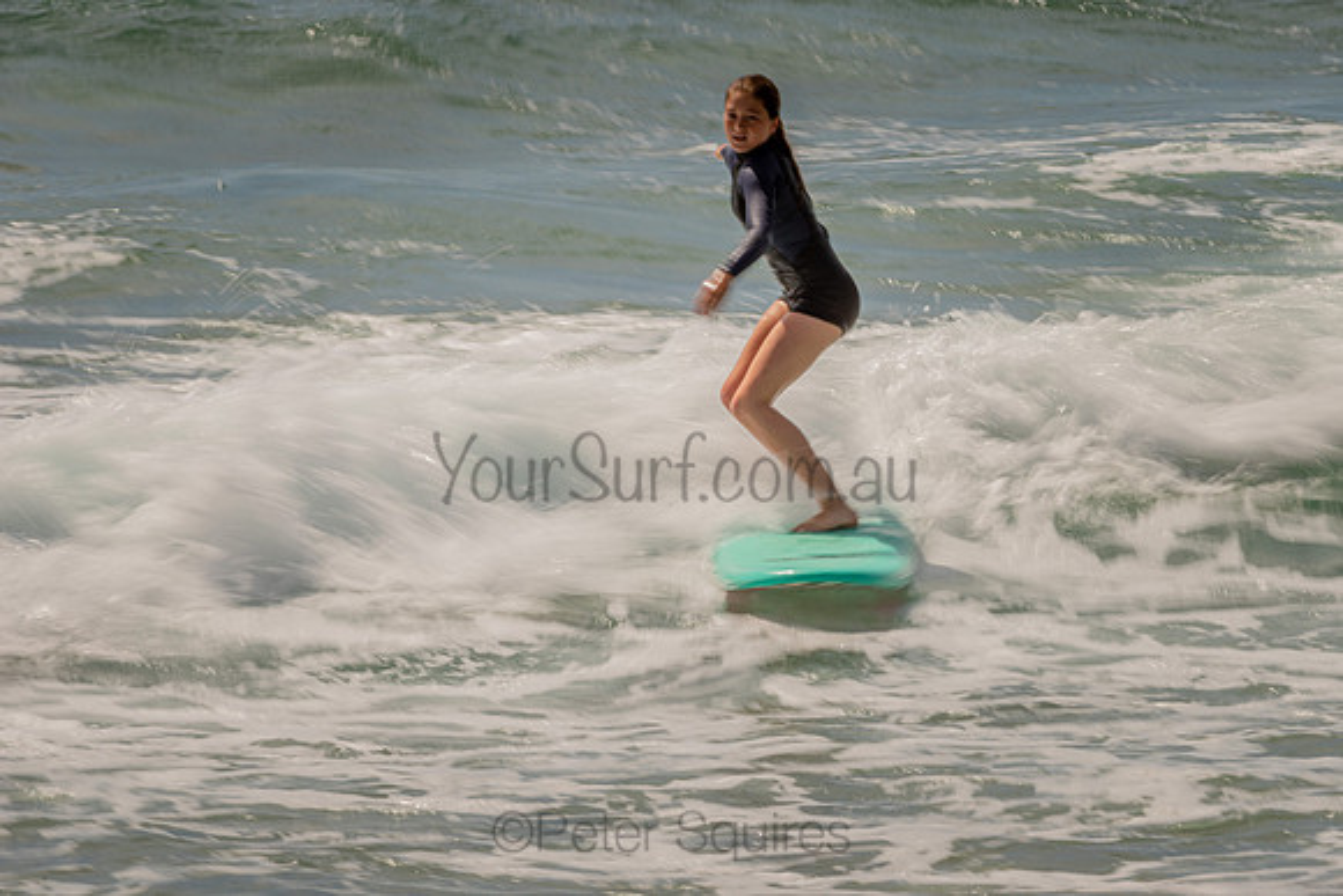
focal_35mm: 613
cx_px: 823
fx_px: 22873
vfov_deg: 2.2
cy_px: 347
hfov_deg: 3.4
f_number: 22
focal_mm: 500
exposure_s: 1/20
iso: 64
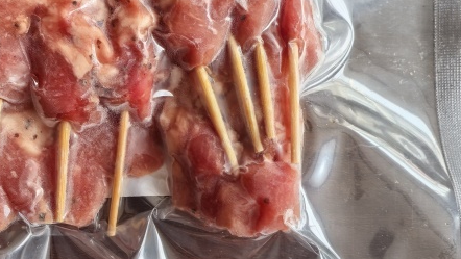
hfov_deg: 29.5
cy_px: 313
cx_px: 153
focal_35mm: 71
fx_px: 868
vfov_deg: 16.3
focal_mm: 6.35
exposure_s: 1/100
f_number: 2.8
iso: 100
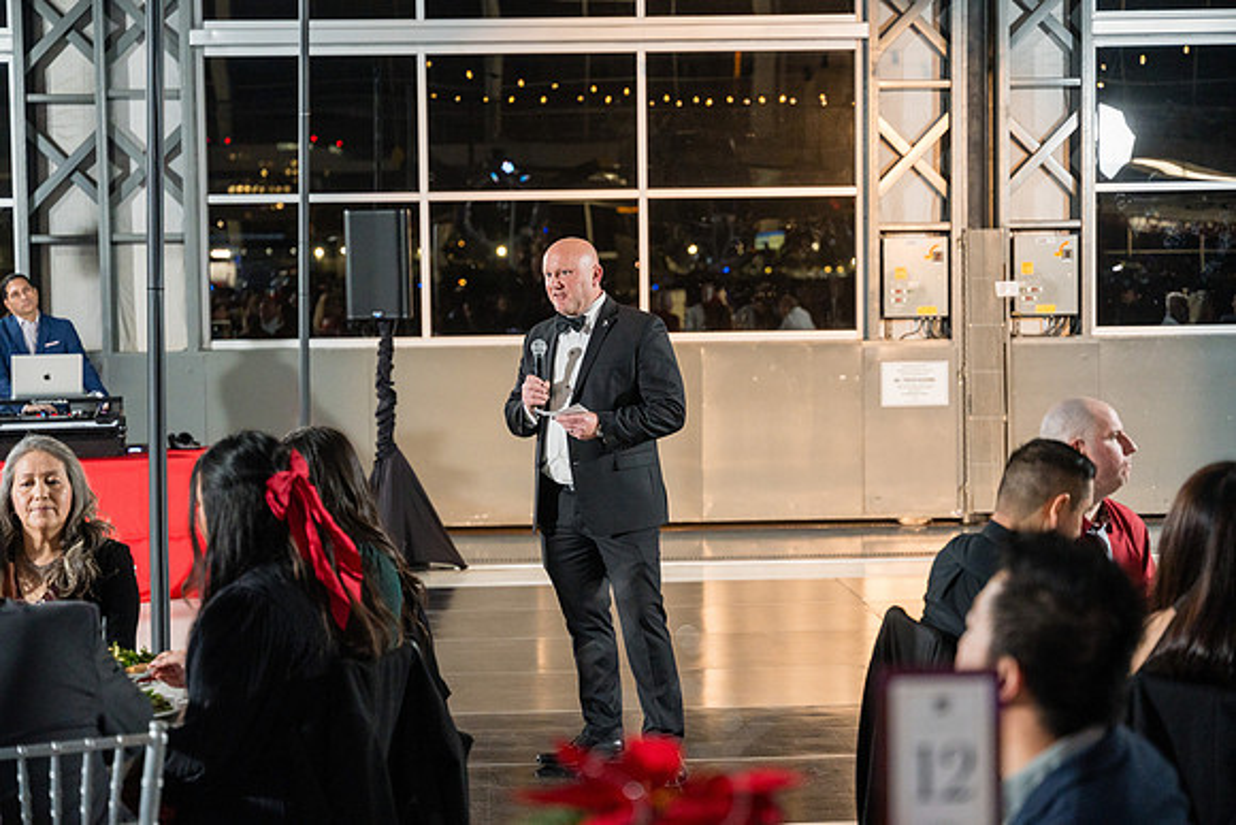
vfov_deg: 20.9
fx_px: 2232
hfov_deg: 31.0
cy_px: 412
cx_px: 618
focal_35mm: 65
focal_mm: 65
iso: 2500
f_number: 2.8
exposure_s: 1/250
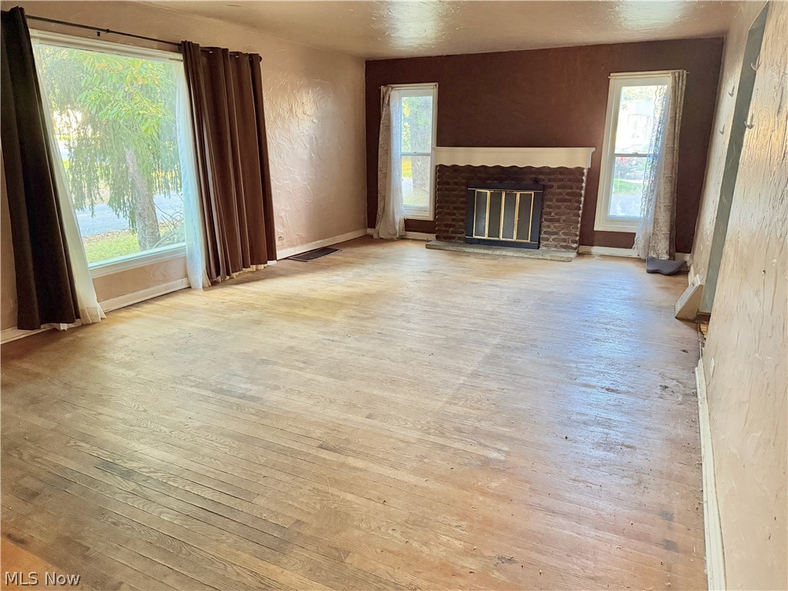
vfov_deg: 56.8
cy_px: 296
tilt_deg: -14.3
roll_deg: -0.2
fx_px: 546
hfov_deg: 71.6
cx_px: 394
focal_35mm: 24
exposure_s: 1/40
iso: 800
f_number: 1.78
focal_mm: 6.76
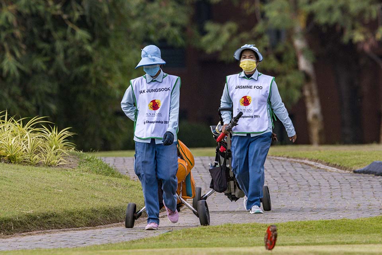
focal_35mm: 650
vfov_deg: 2.1
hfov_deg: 3.2
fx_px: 6897
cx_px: 191
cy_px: 128
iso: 1400
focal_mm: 650
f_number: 8
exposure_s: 1/2000
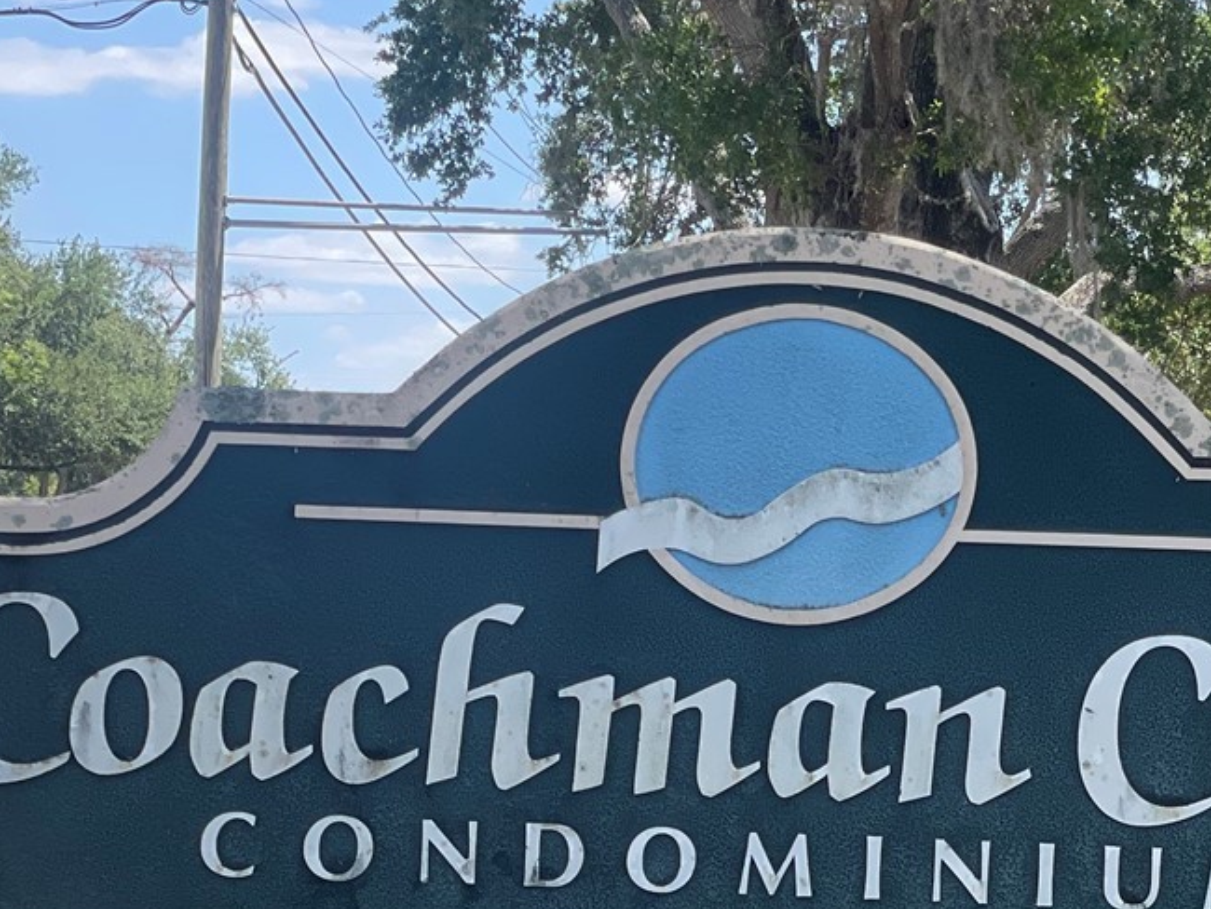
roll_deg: -0.4
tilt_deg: -0.8
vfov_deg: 11.6
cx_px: 1025
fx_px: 4480
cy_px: 650
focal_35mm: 128
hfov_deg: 15.3
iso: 32
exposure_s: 1/675
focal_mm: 6
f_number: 2
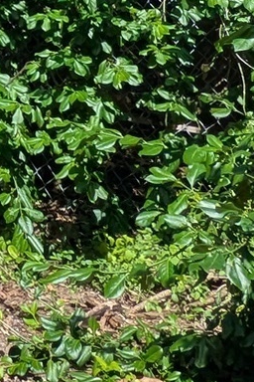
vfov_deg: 15.6
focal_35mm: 111
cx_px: -410
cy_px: -319
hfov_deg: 10.2
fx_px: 1175
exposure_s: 1/1114
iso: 54
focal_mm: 2.35
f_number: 2.2
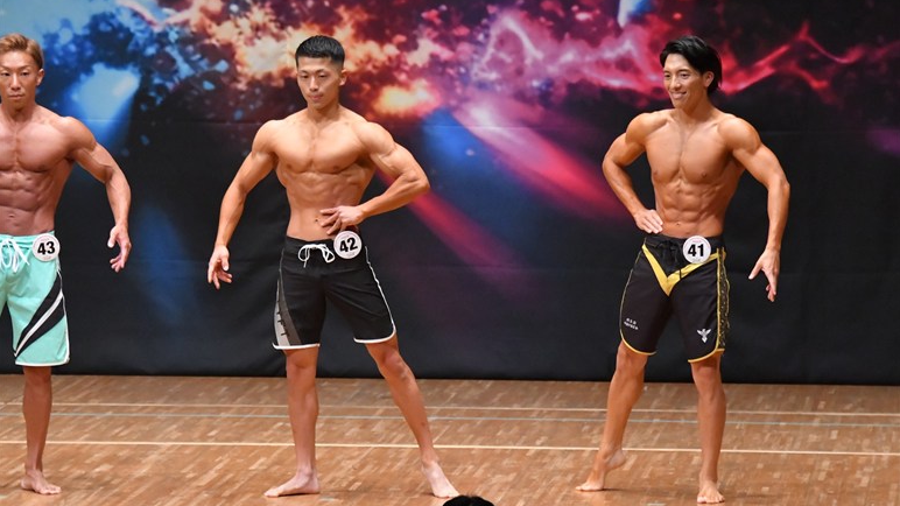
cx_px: 449
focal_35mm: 268
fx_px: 6395
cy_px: 266
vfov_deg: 4.5
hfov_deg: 8.1
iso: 8000
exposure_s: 1/400
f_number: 5.6
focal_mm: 170
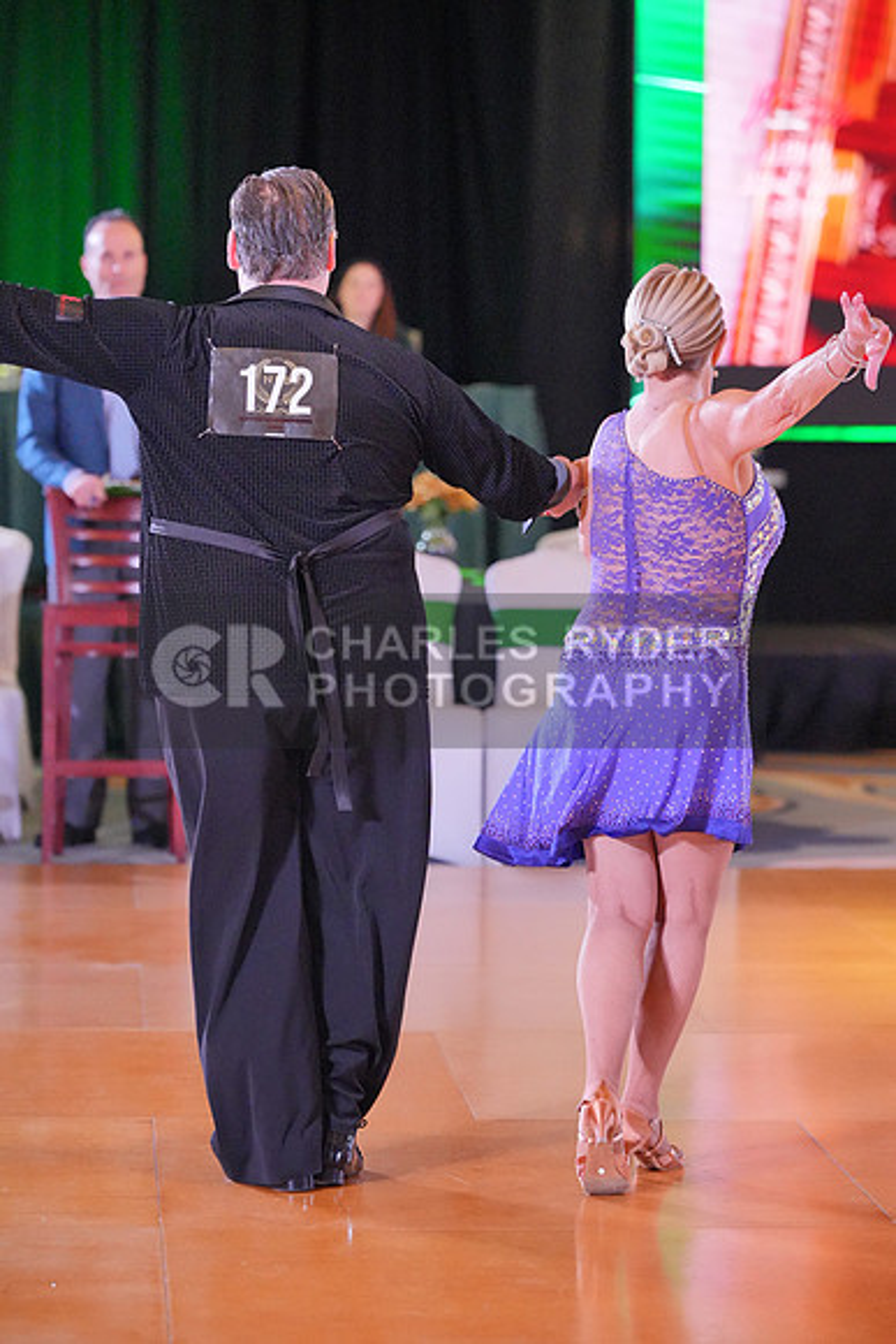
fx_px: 4813
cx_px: 448
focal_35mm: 129
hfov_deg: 10.6
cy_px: 672
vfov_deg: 15.9
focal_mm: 129
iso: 10000
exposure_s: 1/500
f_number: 3.5
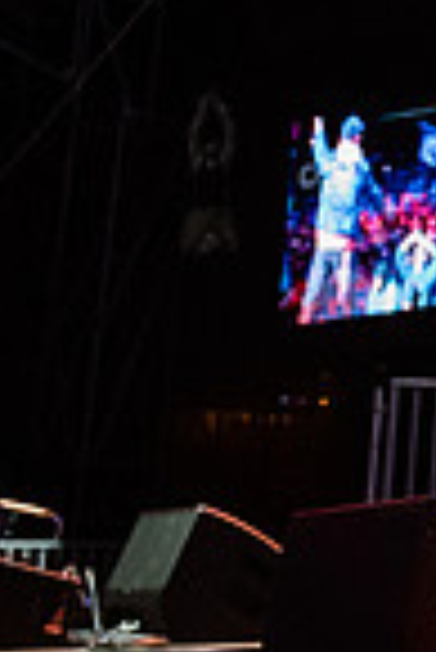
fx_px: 1867
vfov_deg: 19.0
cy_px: -63
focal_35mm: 103
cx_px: 911
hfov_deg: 11.7
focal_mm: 24
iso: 6400
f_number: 3.5
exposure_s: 1/500
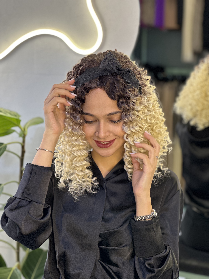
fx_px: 620
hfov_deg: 19.1
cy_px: 140
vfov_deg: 25.3
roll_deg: -1.5
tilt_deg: -7.3
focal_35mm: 77
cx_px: 104
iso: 125
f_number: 2.8
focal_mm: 9
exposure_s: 1/33
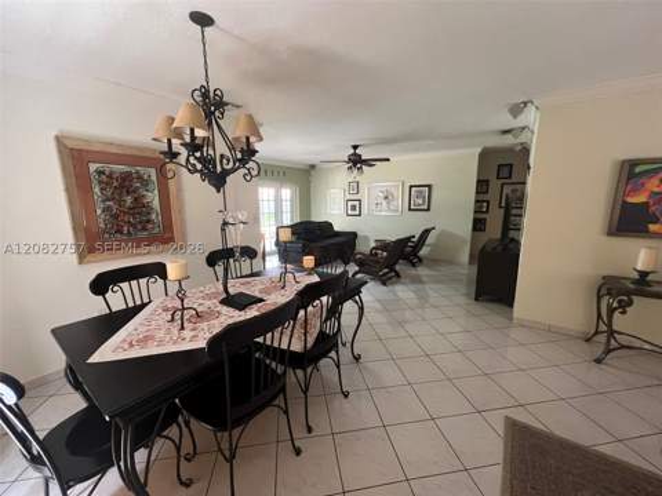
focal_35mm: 13
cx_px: 331
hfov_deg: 106.2
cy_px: 248
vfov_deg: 89.9
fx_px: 249
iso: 640
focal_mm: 1.57
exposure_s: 1/60
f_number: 1.8
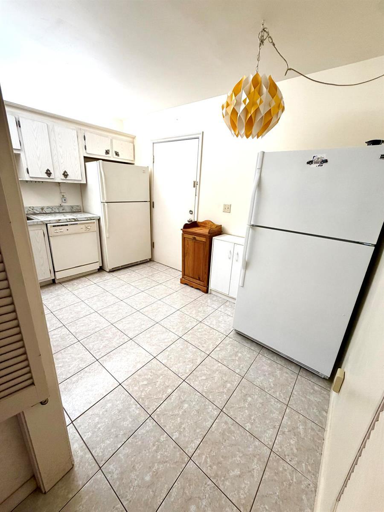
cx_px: 192
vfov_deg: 102.1
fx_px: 207
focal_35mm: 14
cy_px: 256
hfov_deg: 85.7
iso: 250
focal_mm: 2.22
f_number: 2.2
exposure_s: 1/120
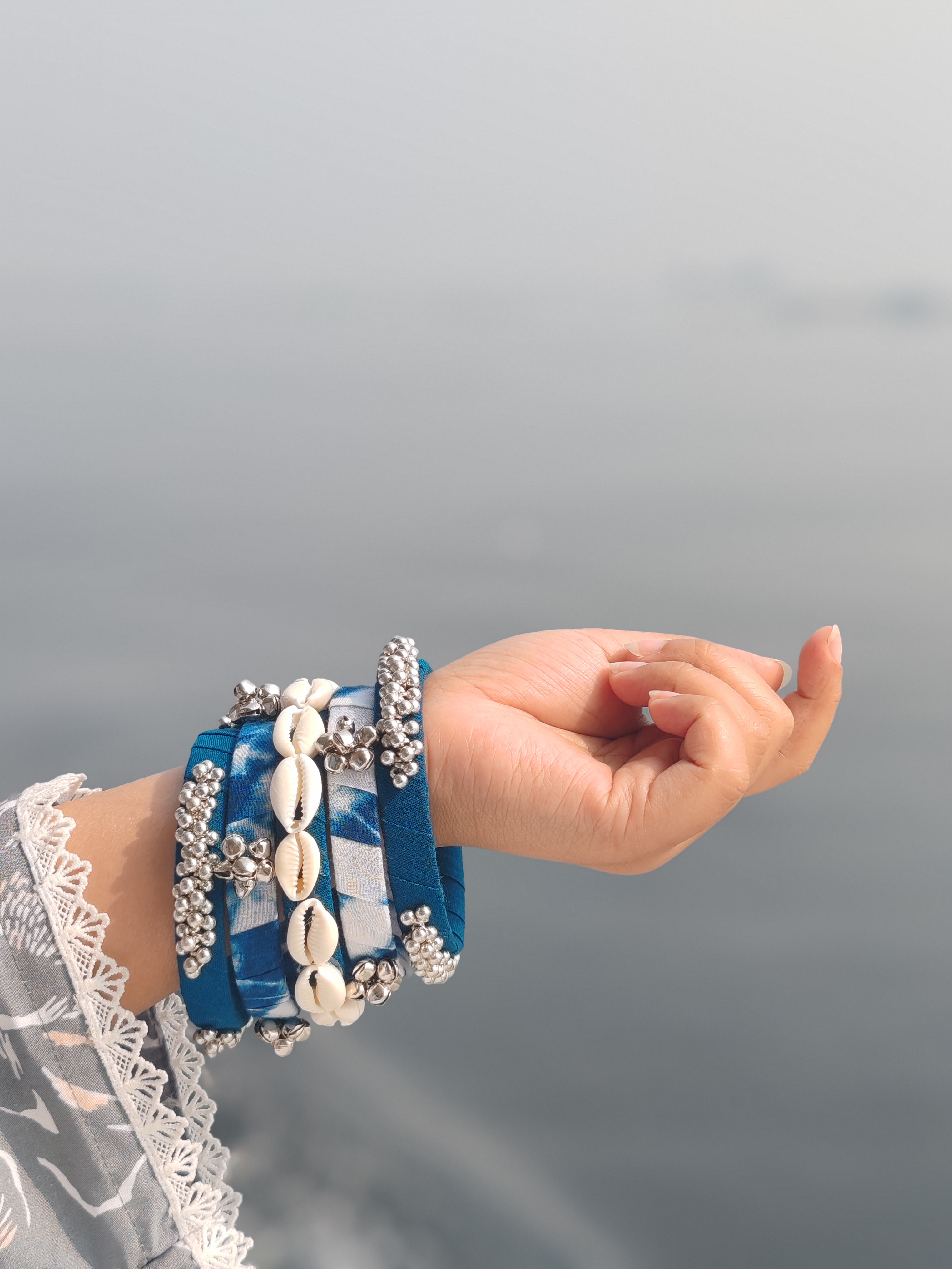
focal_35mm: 54
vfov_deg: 35.5
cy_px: 634
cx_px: 476
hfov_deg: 27.0
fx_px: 1980
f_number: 2.4
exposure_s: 1/440
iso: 50
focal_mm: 6.12
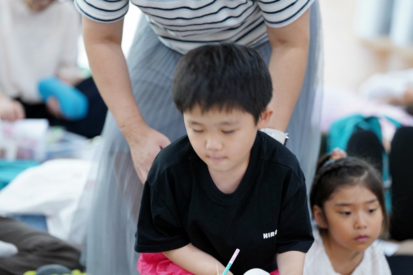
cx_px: 206
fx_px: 1595
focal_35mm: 139
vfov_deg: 9.9
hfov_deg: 14.8
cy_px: 138
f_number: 3.2
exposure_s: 1/160
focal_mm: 139
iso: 1600
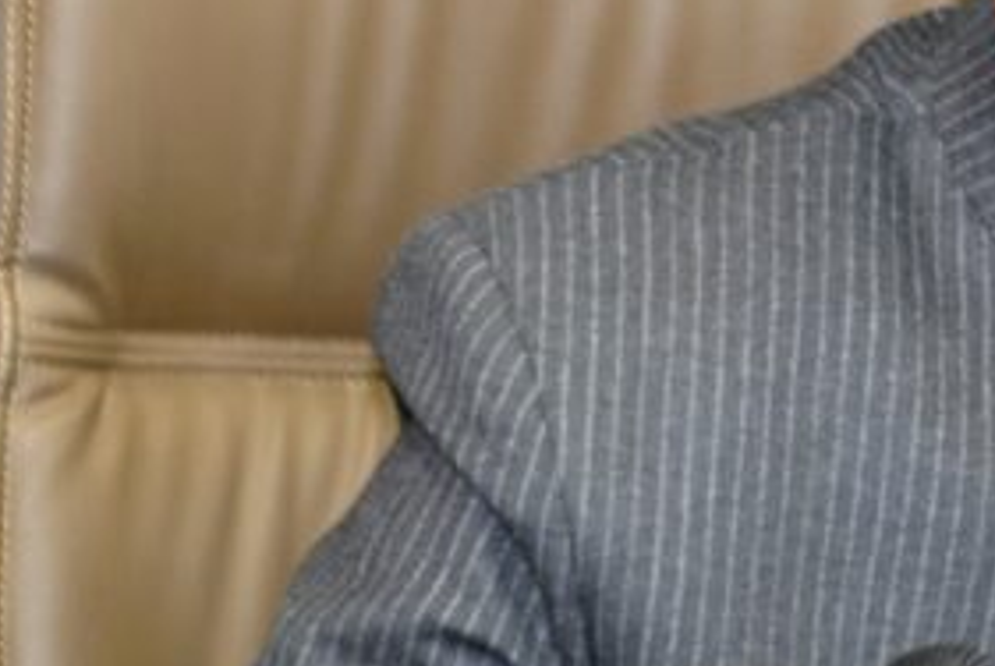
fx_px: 10569
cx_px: 1137
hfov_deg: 5.4
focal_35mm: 382
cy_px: 96
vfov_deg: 3.6
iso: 640
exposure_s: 1/30
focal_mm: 105
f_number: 4
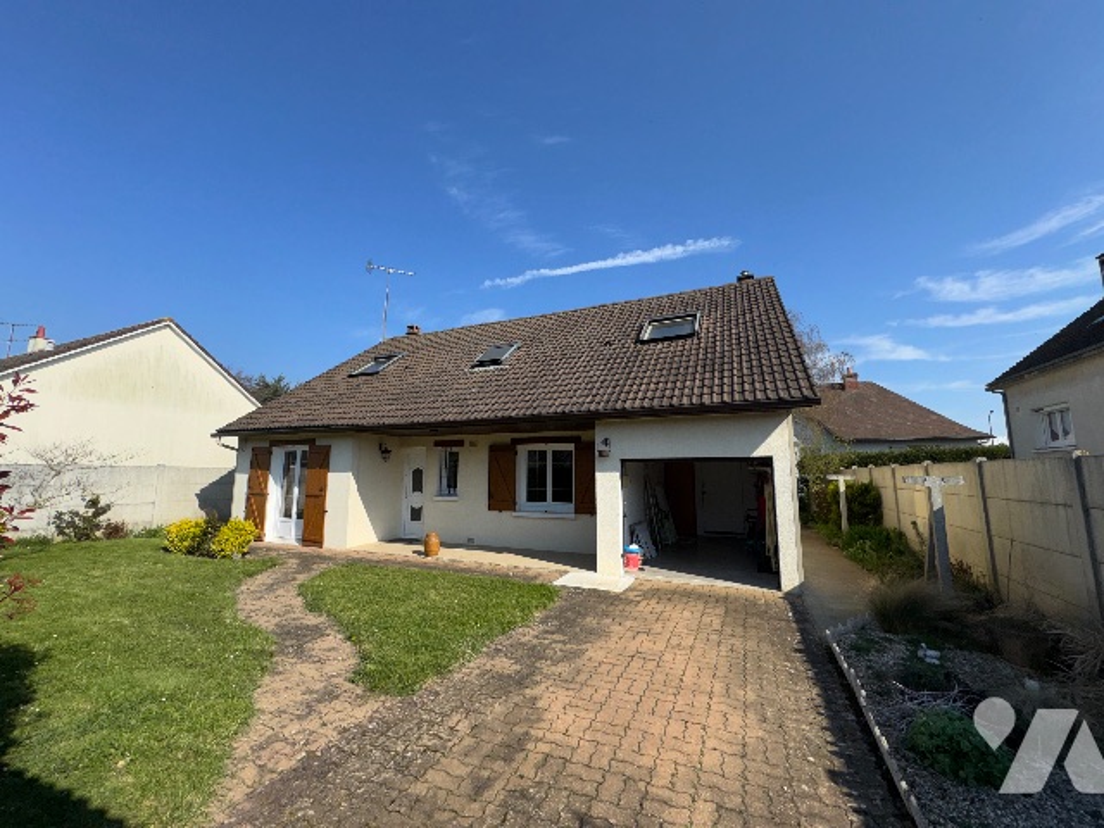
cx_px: 552
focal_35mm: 14
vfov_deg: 85.7
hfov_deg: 102.1
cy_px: 414
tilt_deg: +8.1
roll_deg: +0.2
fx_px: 446
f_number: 2.2
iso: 32
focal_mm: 2.22
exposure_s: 1/2985
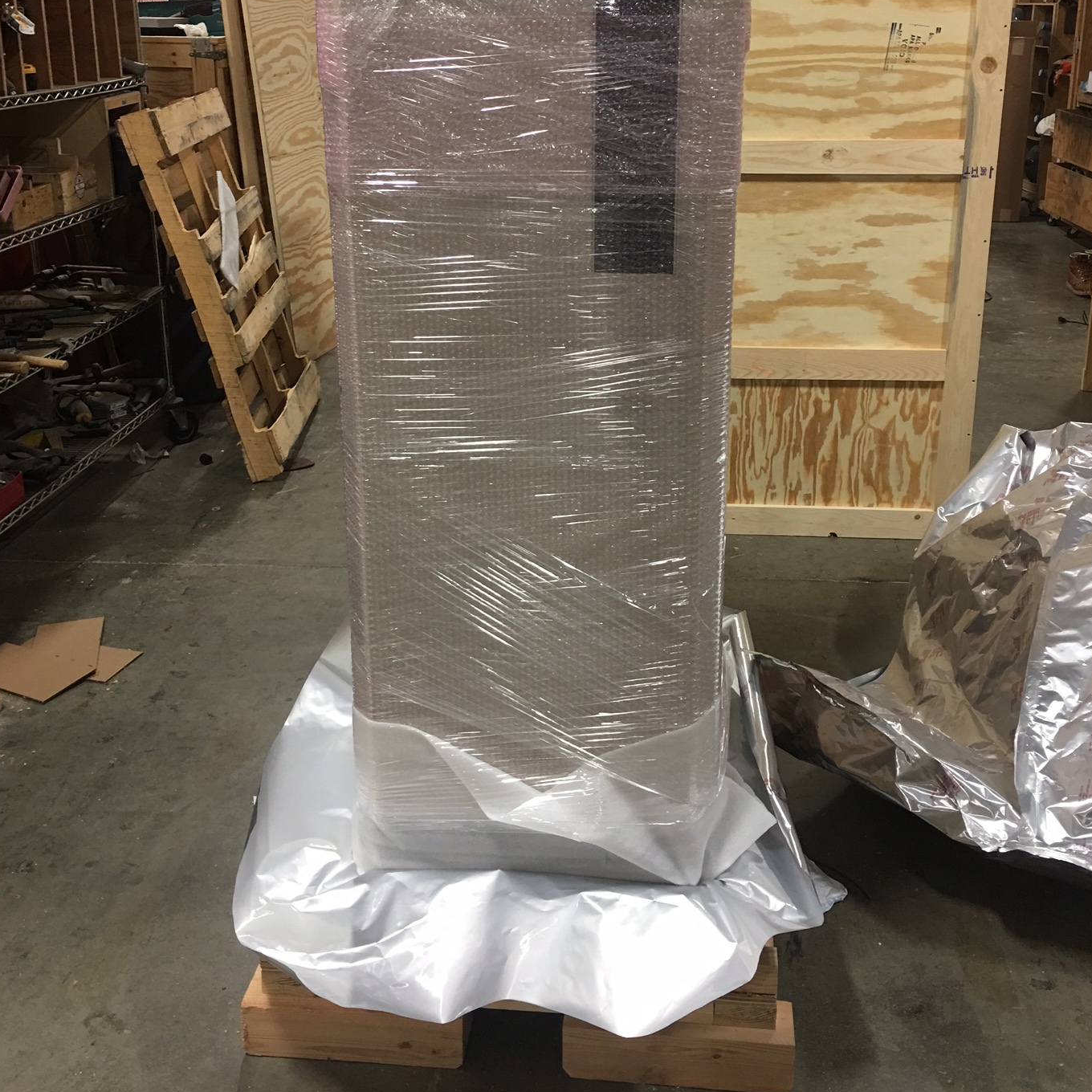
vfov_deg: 43.4
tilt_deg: -14.8
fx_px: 1356
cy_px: 389
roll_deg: -0.1
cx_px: 574
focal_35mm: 38
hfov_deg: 43.8
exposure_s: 1/15
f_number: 2.2
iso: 50
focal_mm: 4.15
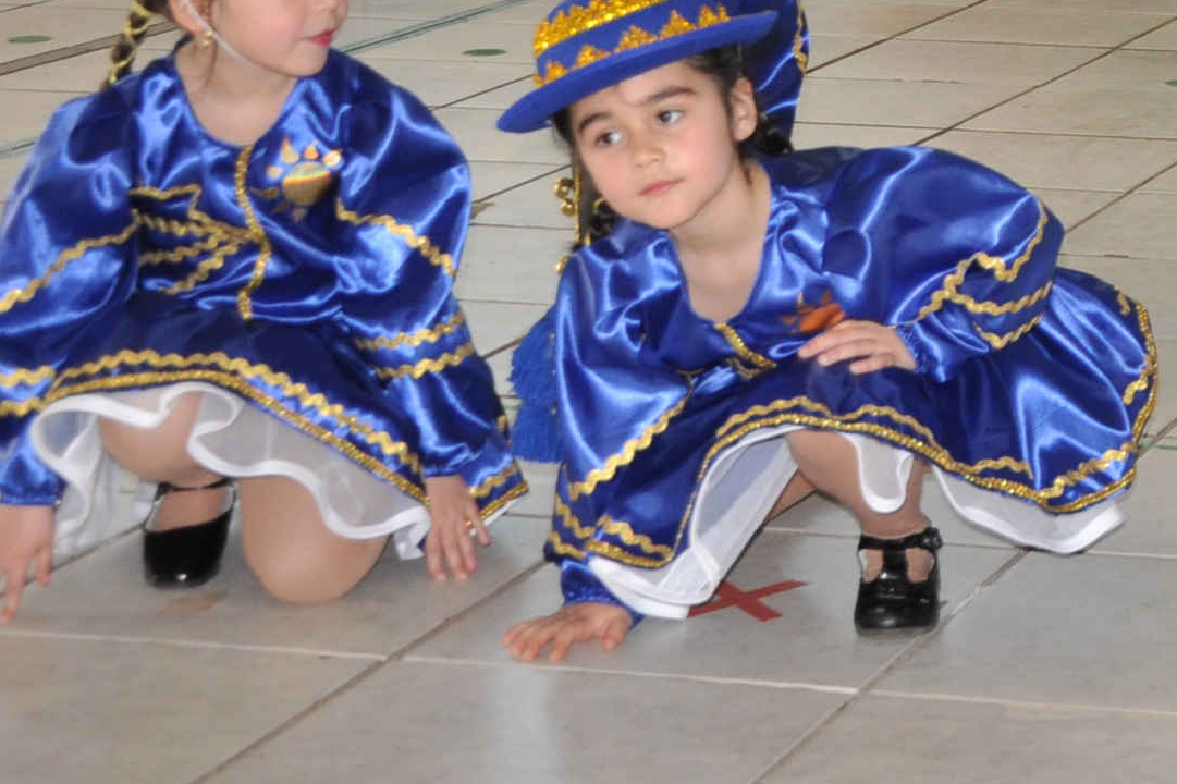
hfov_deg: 17.2
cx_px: 1541
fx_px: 3644
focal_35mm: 111
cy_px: -303
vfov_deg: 11.9
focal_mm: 25
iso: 400
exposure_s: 1/125
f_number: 4.5
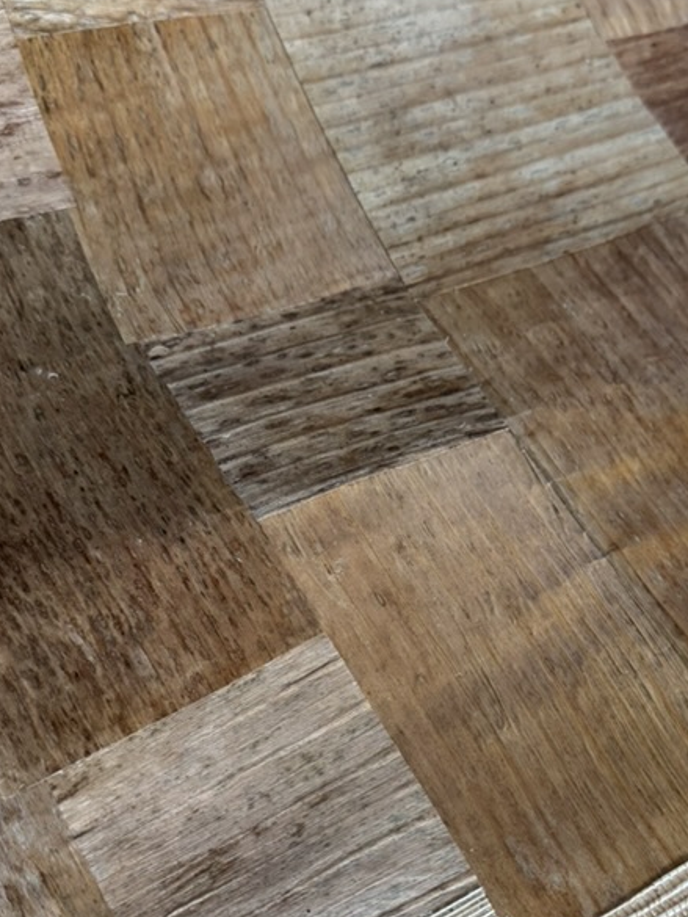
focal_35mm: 42
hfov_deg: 34.2
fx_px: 1113
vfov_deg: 44.3
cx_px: 415
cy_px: 585
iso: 200
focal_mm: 6.76
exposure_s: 1/60
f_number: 1.78
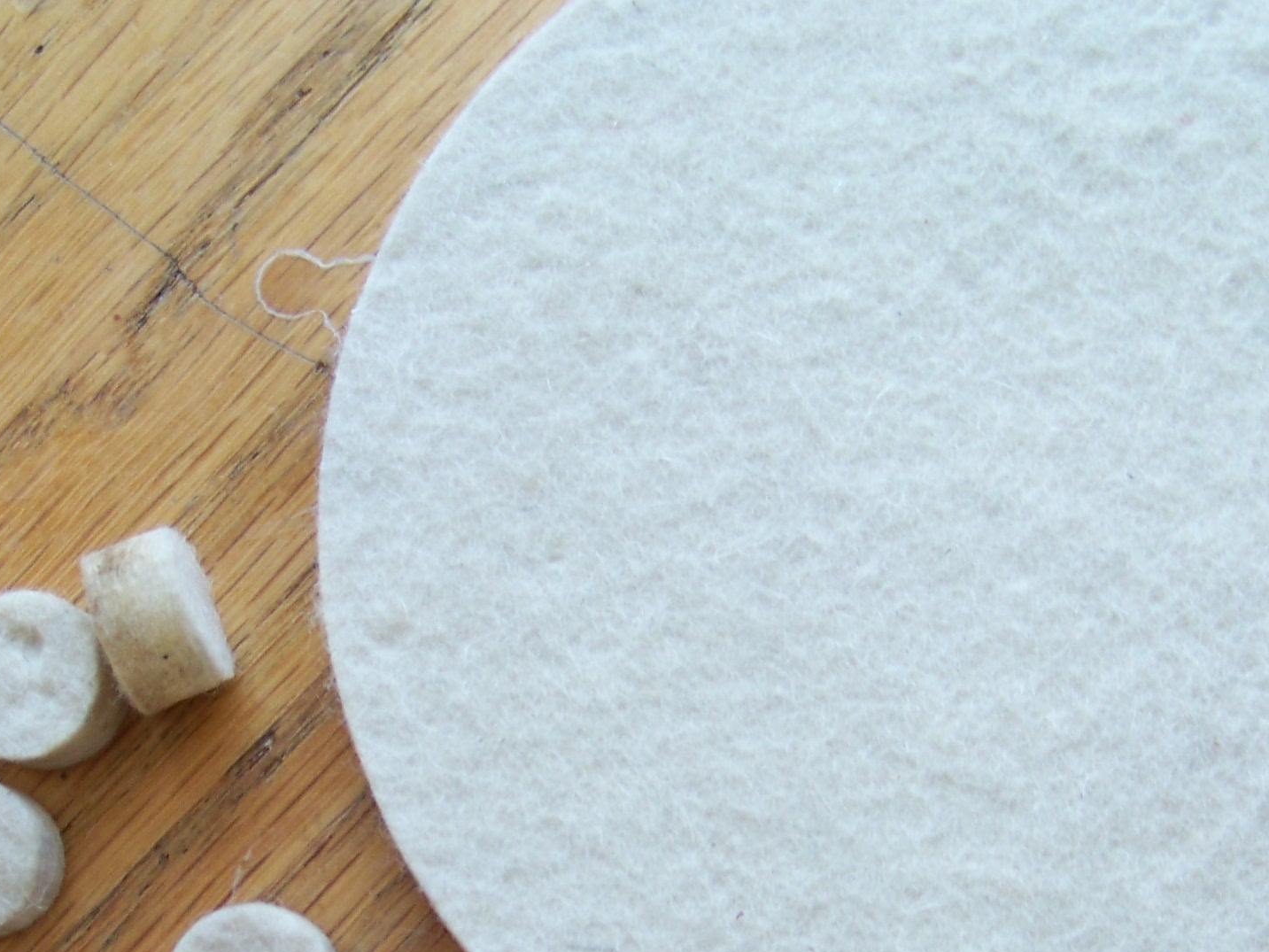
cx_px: 617
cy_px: 900
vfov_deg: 17.7
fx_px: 3006
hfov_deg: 23.8
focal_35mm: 82
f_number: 2.8
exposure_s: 1/40
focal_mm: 5.85
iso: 66
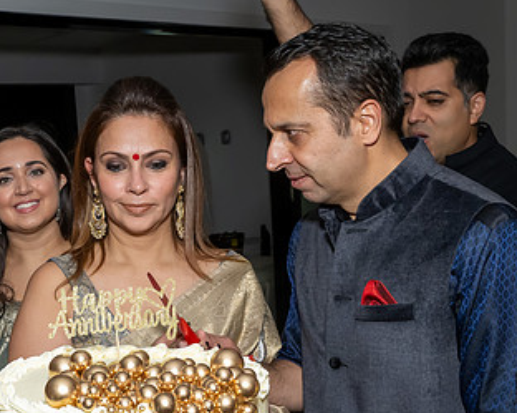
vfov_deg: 28.8
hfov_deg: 34.6
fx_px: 795
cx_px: 85
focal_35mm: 52
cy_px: 286
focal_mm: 17
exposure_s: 1/250
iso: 1000
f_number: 8
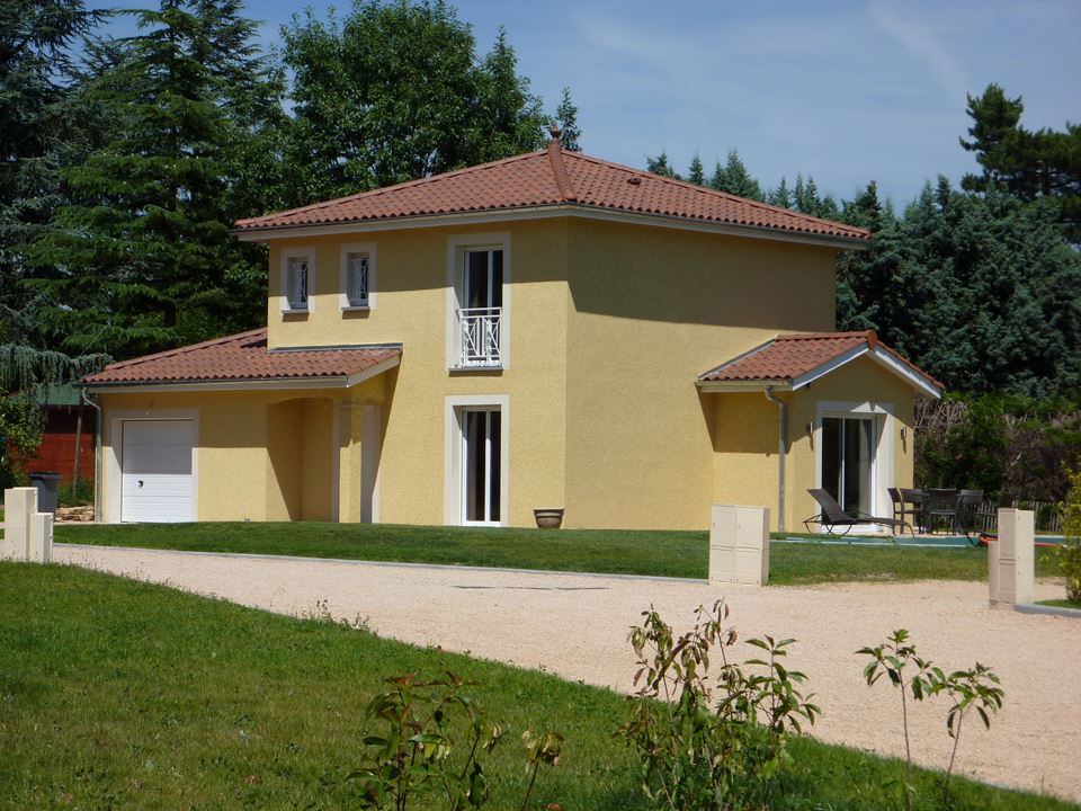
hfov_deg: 21.8
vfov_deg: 16.4
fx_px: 2811
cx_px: 540
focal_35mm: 90
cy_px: 406
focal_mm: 14.7
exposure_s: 1/640
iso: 80
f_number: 5.6
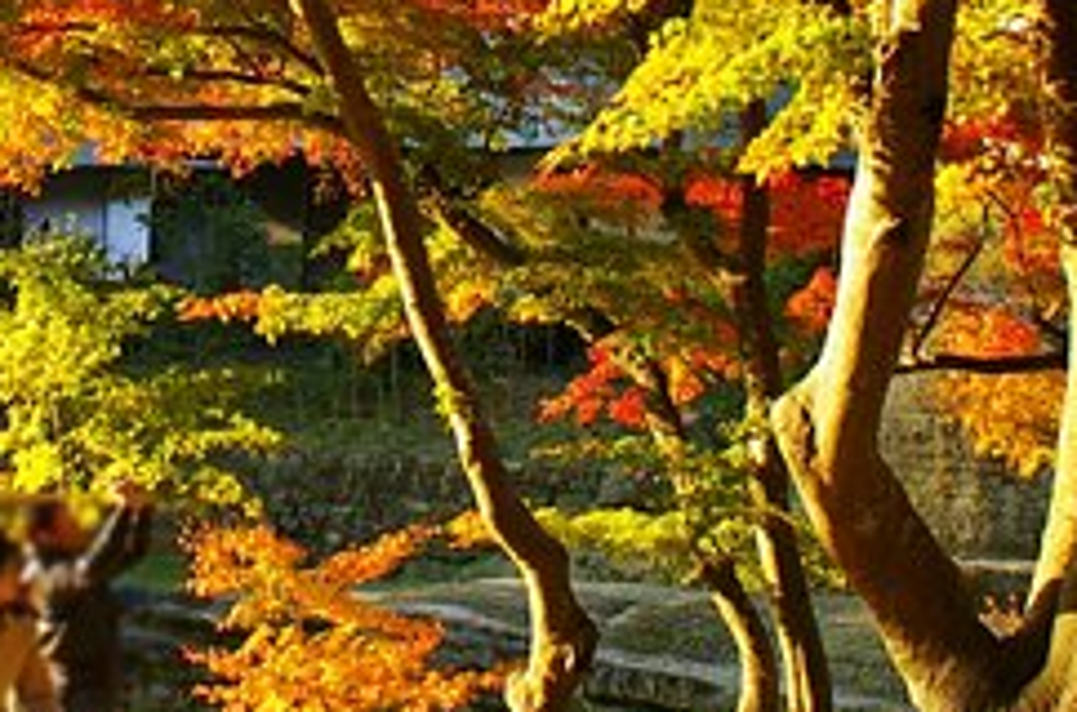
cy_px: 40
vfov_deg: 15.1
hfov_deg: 22.6
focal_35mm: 89
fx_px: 2656
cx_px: 196
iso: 200
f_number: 5.6
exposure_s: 1/90
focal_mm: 28
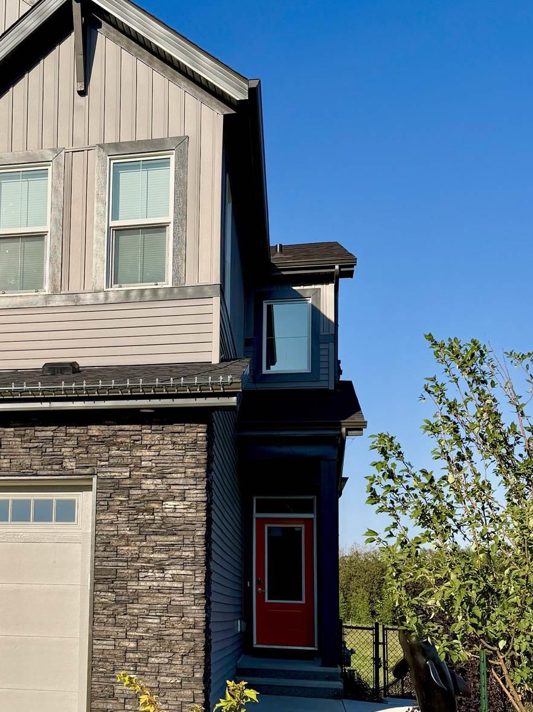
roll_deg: -1.2
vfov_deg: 39.8
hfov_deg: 29.7
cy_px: 491
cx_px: 63
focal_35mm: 47
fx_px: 965
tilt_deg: +6.4
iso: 80
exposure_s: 1/7353
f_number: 1.78
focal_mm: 6.76
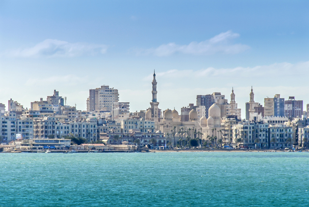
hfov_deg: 8.1
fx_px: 2191
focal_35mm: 255
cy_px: 104
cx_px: 154
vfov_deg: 5.4
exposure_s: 1/250
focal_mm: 170
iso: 100
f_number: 10
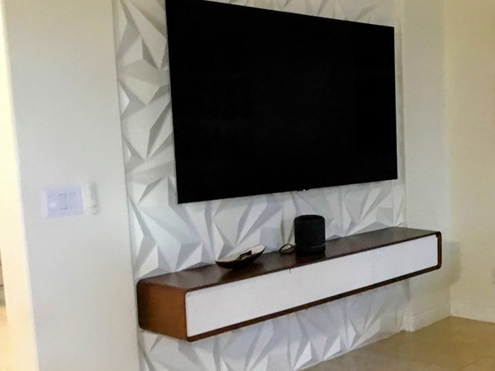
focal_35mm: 53
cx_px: 397
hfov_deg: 35.0
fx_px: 758
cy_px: 209
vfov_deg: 27.5
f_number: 2.4
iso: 200
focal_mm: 3.3
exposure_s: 1/20
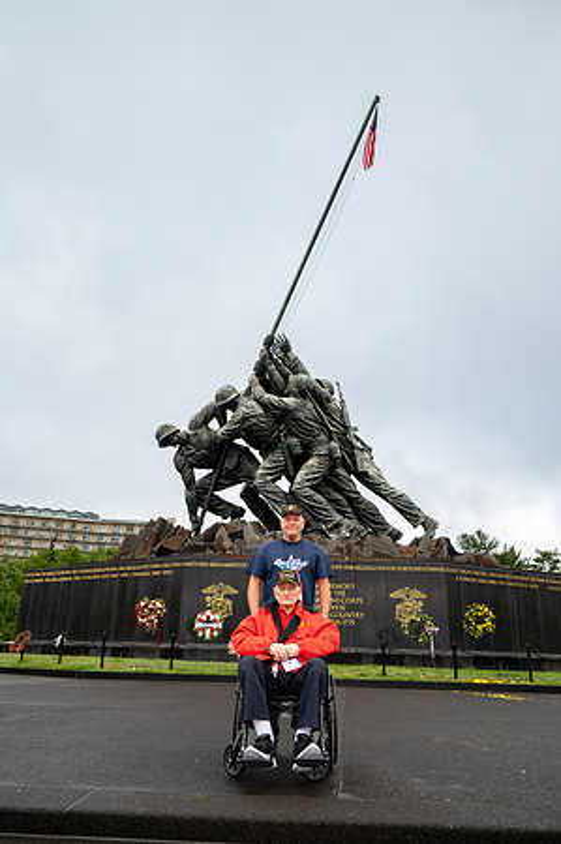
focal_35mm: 28
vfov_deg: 64.6
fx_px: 668
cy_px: 422
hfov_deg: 45.6
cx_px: 280
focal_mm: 28.5
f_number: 6.3
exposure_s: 1/100
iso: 180
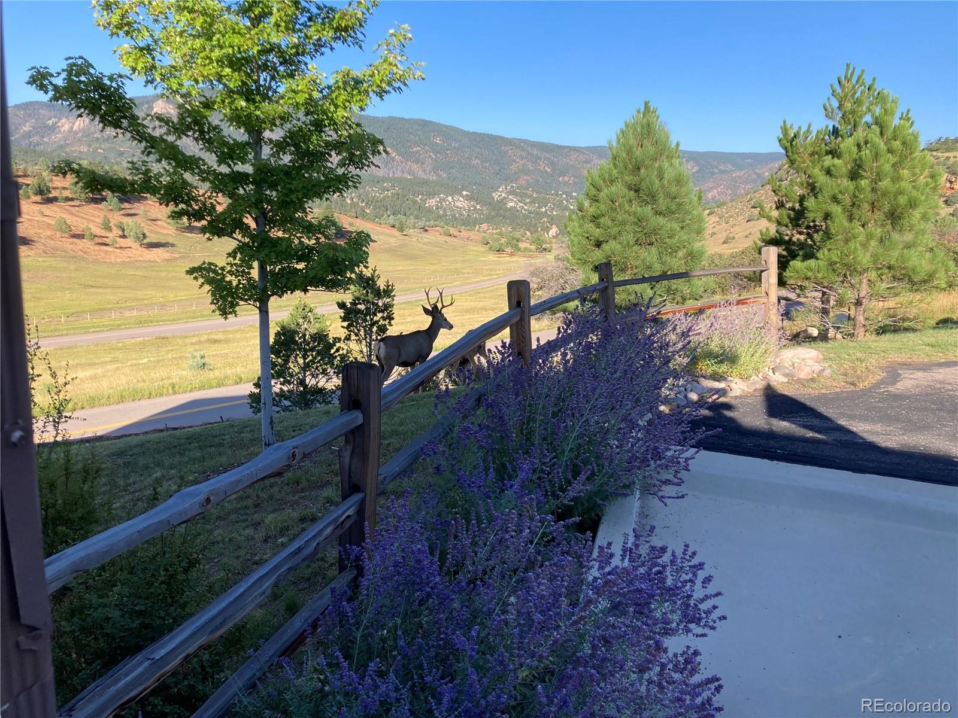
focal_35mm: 28
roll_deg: -1.0
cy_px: 359
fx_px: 775
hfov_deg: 63.4
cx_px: 479
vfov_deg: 49.7
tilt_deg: -10.2
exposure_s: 1/774
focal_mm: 3.99
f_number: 1.8
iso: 20
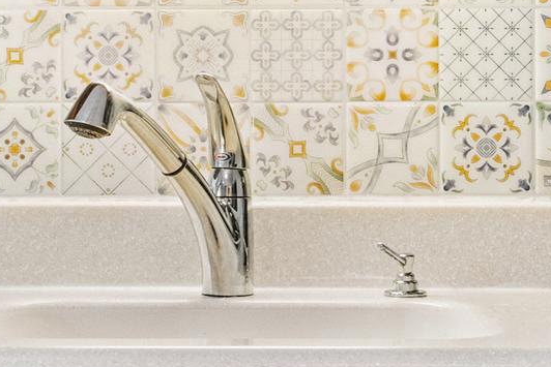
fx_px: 2296
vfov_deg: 9.1
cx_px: 223
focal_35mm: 150
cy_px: 75
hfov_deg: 13.7
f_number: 9
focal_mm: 26
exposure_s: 1/5
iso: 1250
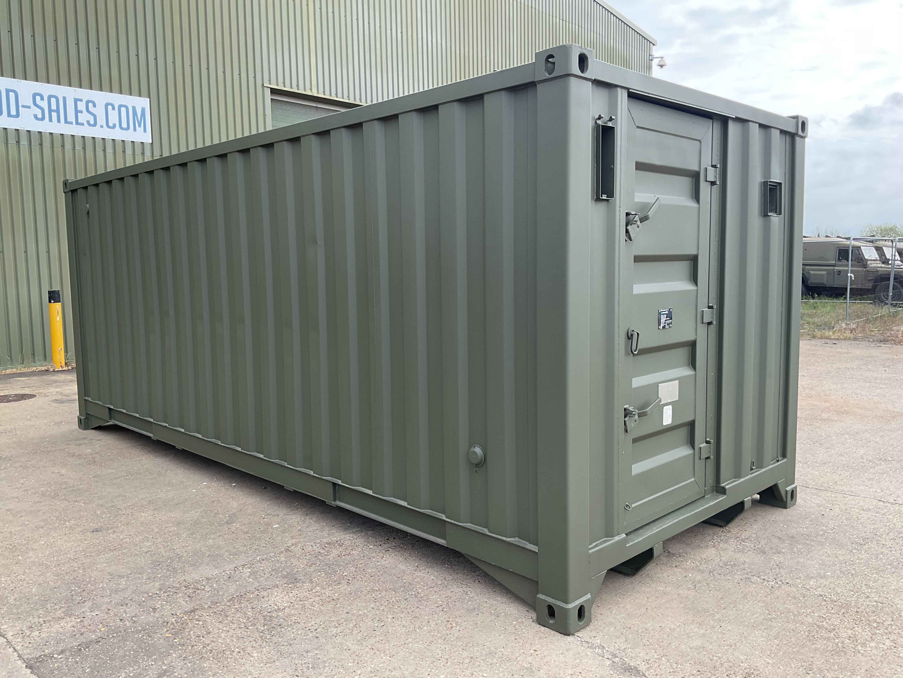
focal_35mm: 29
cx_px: 452
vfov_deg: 48.2
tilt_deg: -5.9
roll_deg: +1.3
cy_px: 339
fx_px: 756
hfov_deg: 61.7
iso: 16
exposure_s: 1/529
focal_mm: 3
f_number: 1.8
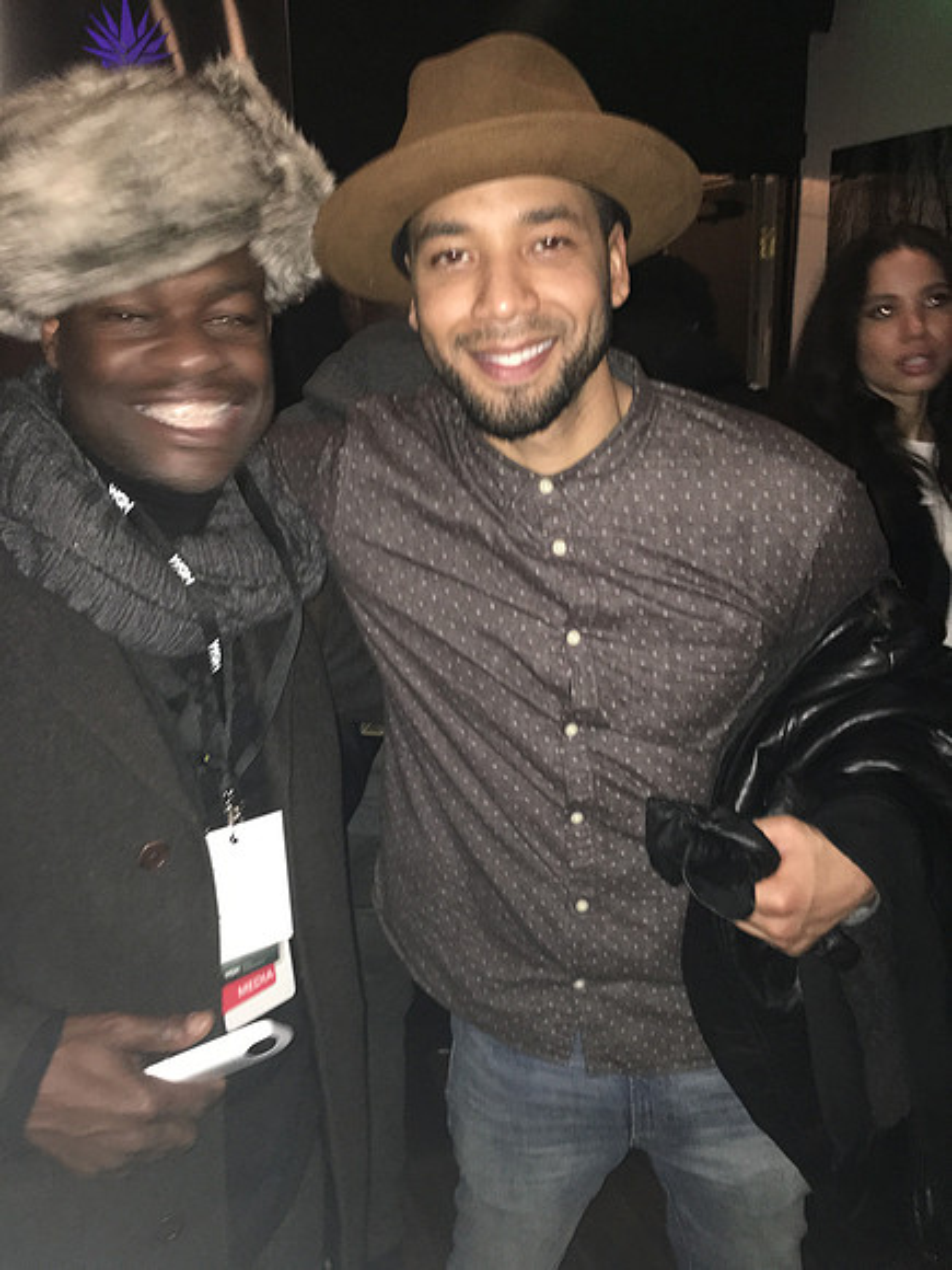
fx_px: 1063
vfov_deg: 61.7
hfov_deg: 48.2
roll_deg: +2.4
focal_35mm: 29
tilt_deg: -16.1
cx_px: 476
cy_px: 635
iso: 200
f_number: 2.2
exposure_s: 1/16
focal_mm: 4.15
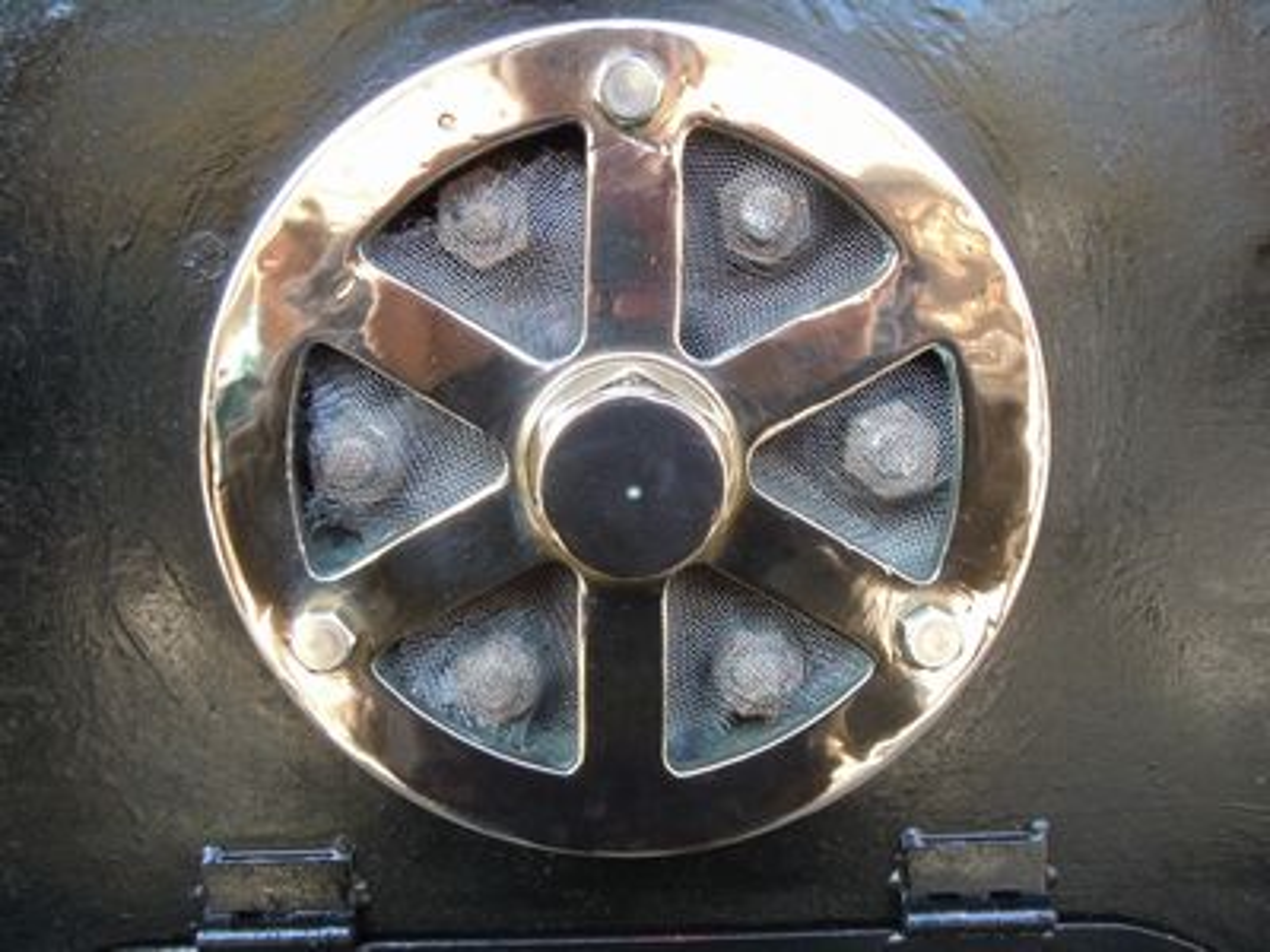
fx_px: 1211
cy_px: 476
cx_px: 635
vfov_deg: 42.9
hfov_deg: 55.4
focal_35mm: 33
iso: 400
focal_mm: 5.9
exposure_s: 1/100
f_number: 4
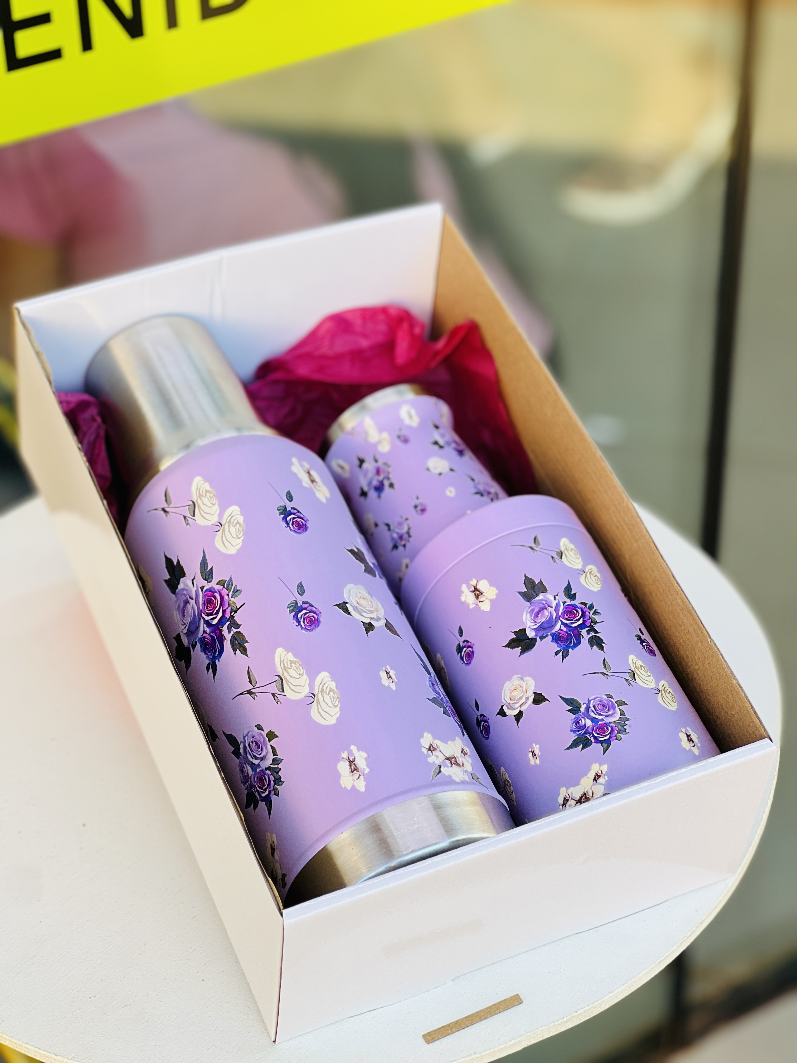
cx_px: 398
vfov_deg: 25.3
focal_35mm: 77
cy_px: 532
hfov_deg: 19.1
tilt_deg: -38.0
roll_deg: +1.3
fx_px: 2364
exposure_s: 1/100
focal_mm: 9
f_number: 2.8
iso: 50
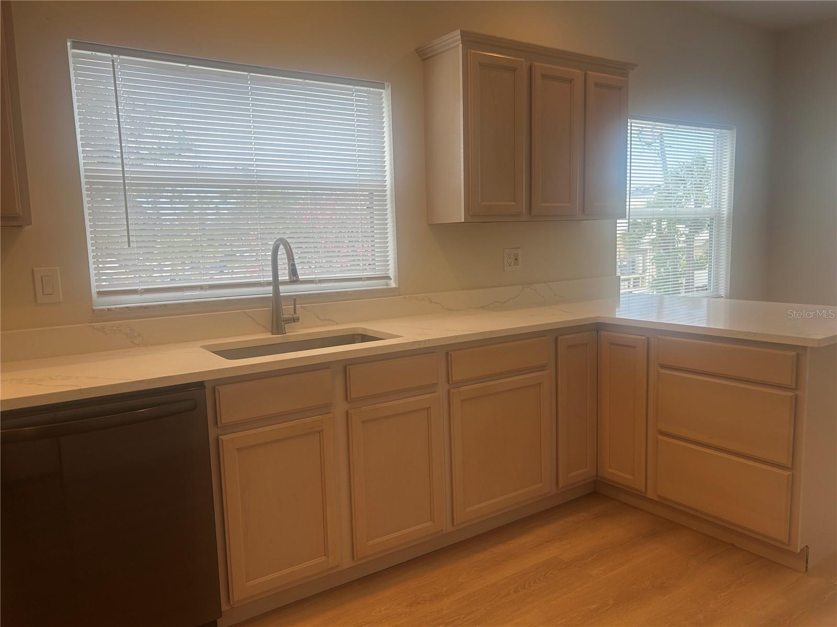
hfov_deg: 67.3
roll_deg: +1.1
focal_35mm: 26
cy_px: 314
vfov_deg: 53.1
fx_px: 629
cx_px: 418
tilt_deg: -8.0
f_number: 1.5
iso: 40
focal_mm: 5.7
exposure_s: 1/120
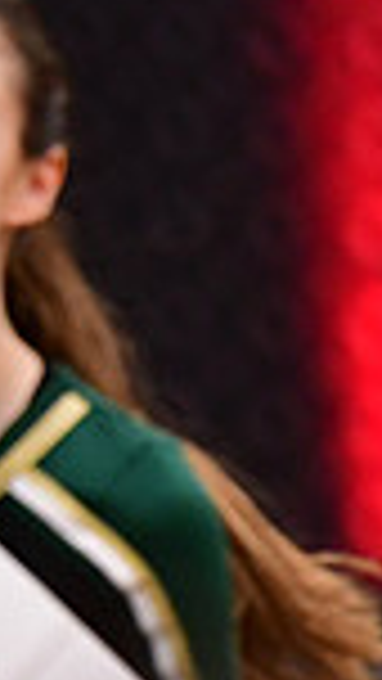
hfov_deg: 1.0
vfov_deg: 1.8
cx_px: -773
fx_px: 21777
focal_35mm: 1210
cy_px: -97
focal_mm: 200
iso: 4000
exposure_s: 1/500
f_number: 3.5
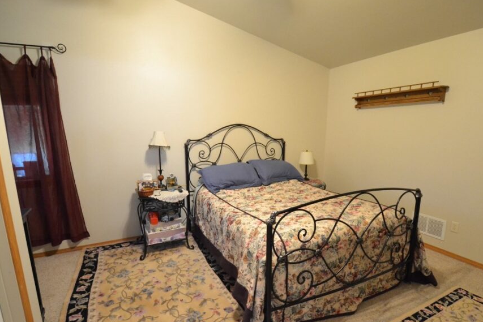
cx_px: 253
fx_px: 242
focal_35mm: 18
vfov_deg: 67.2
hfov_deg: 89.9
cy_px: 179
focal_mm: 10
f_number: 3.5
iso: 3200
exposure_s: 1/50
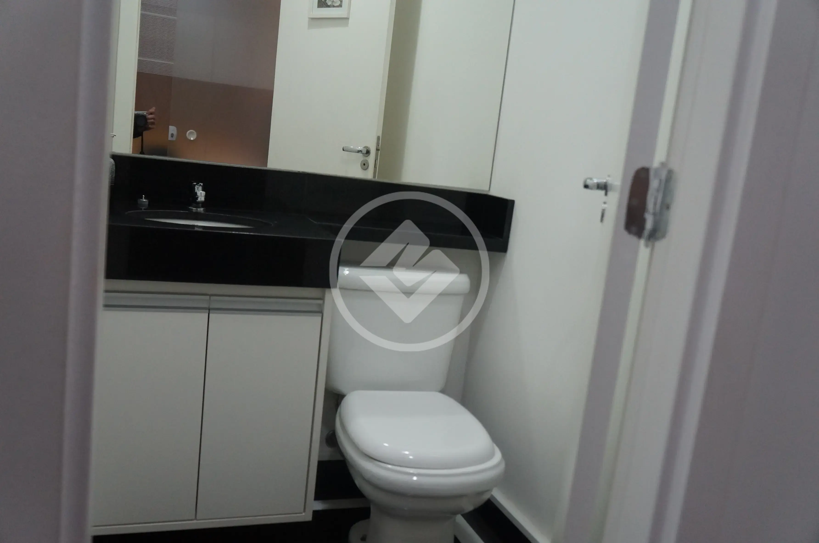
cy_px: 272
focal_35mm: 32
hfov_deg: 59.6
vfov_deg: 41.6
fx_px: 716
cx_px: 410
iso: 1600
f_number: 4
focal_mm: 21
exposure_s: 1/160
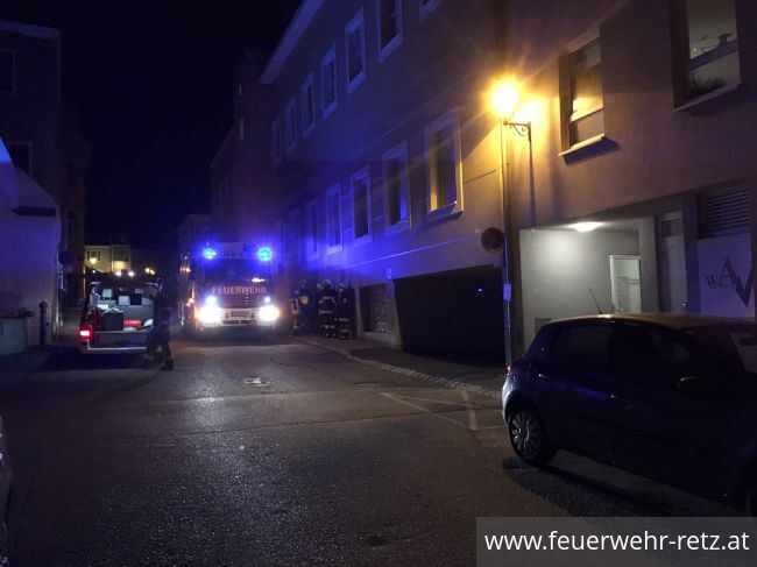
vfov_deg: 48.2
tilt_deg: +3.2
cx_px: 378
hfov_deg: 61.7
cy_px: 284
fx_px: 634
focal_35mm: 29
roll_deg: +2.4
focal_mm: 4.15
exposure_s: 1/17
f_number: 2.2
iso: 320
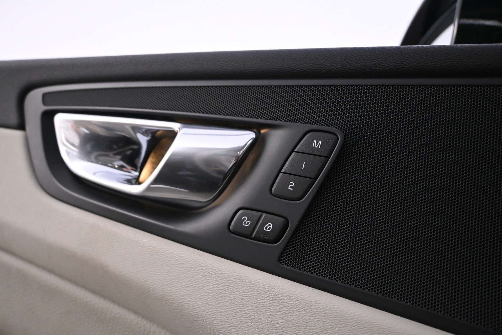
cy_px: 168
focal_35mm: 29
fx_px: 408
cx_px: 251
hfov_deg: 63.2
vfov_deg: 44.6
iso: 2500
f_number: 3.8
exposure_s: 1/50
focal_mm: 19.5
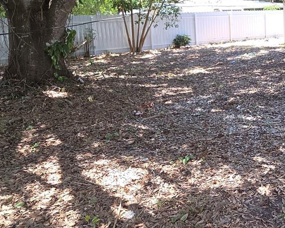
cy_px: 53
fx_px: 295
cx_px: 238
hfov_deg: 47.9
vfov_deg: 40.8
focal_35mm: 35
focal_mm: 2.2
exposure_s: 1/157
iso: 50
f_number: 2.2
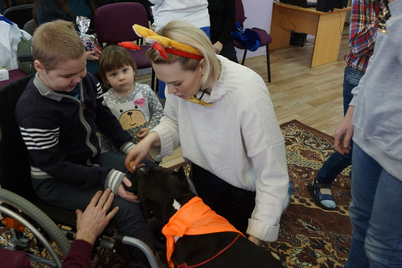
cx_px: 173
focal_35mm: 35
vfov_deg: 37.8
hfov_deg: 54.3
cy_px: 119
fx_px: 391
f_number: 4.5
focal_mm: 20
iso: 800
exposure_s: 1/40
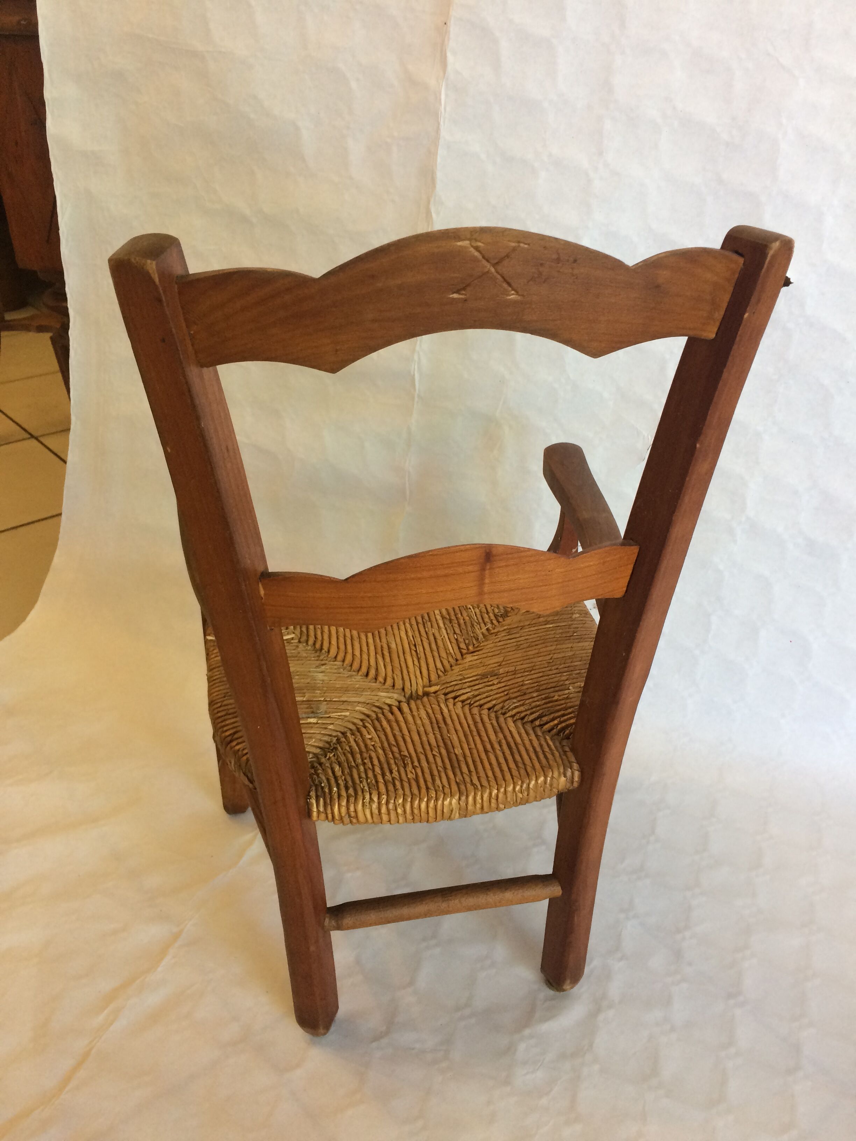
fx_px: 956
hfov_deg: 48.2
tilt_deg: -30.5
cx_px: 428
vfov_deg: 61.7
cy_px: 570
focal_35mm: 29
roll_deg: -1.0
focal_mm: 4.15
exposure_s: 1/33
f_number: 2.2
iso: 50
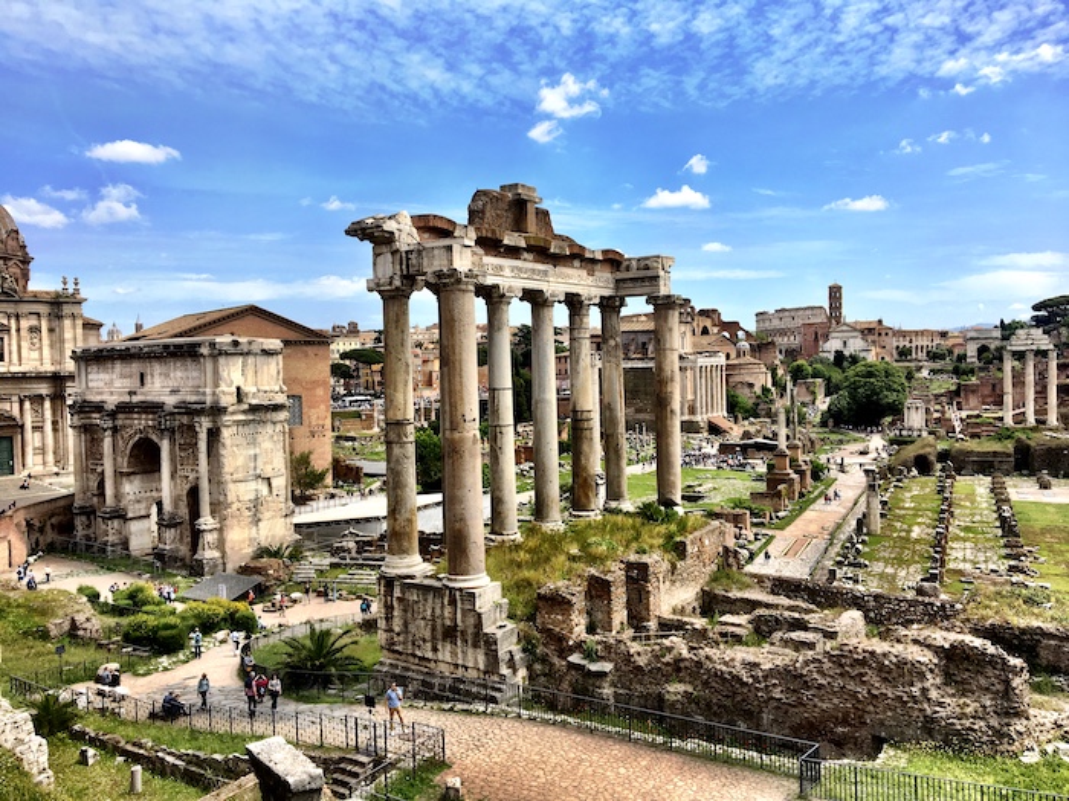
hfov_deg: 61.7
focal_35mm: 29
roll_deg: +1.7
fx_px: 896
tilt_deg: -3.0
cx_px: 534
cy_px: 400
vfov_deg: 48.2
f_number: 2.2
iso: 25
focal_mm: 4.15
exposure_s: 1/1709
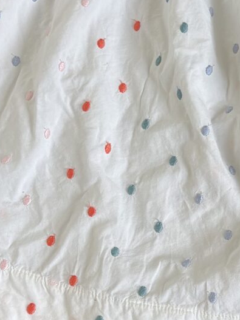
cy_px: 198
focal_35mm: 101
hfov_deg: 14.0
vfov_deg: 19.4
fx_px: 934
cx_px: 315
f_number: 1.6
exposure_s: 1/121
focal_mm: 5.96
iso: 80
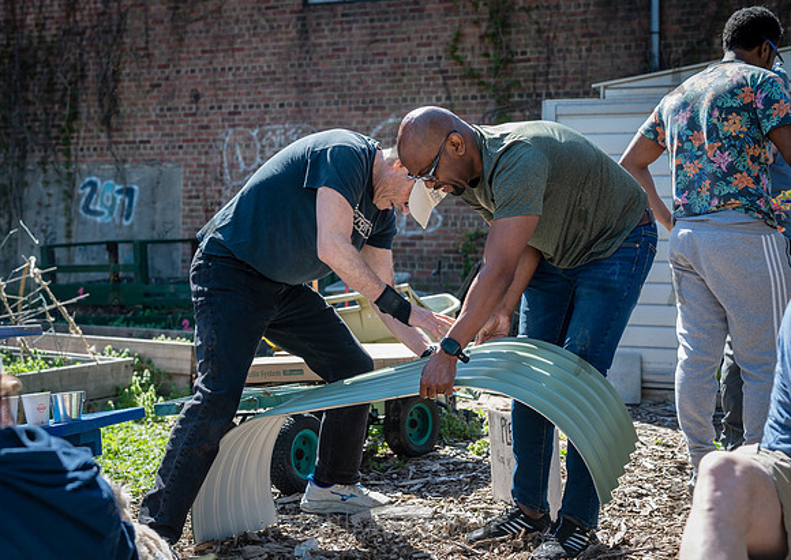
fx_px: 1087
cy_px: 271
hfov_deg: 39.9
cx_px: 356
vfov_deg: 28.9
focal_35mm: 49
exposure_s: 1/250
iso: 100
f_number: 3.5
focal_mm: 44
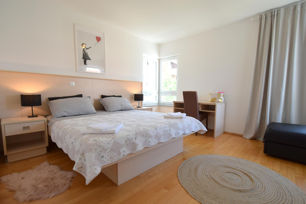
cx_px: 153
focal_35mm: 15
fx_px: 127
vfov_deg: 77.3
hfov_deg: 100.4
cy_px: 102
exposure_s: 1/125
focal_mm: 10
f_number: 5.6
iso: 400
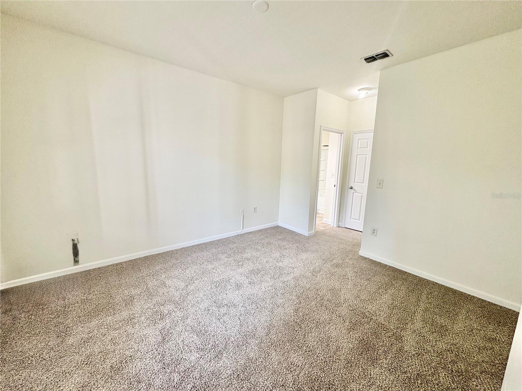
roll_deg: -1.4
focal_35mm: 14
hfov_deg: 102.1
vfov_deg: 85.7
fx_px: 211
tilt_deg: -9.7
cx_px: 261
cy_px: 196
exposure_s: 1/60
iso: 125
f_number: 2.2
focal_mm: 2.22
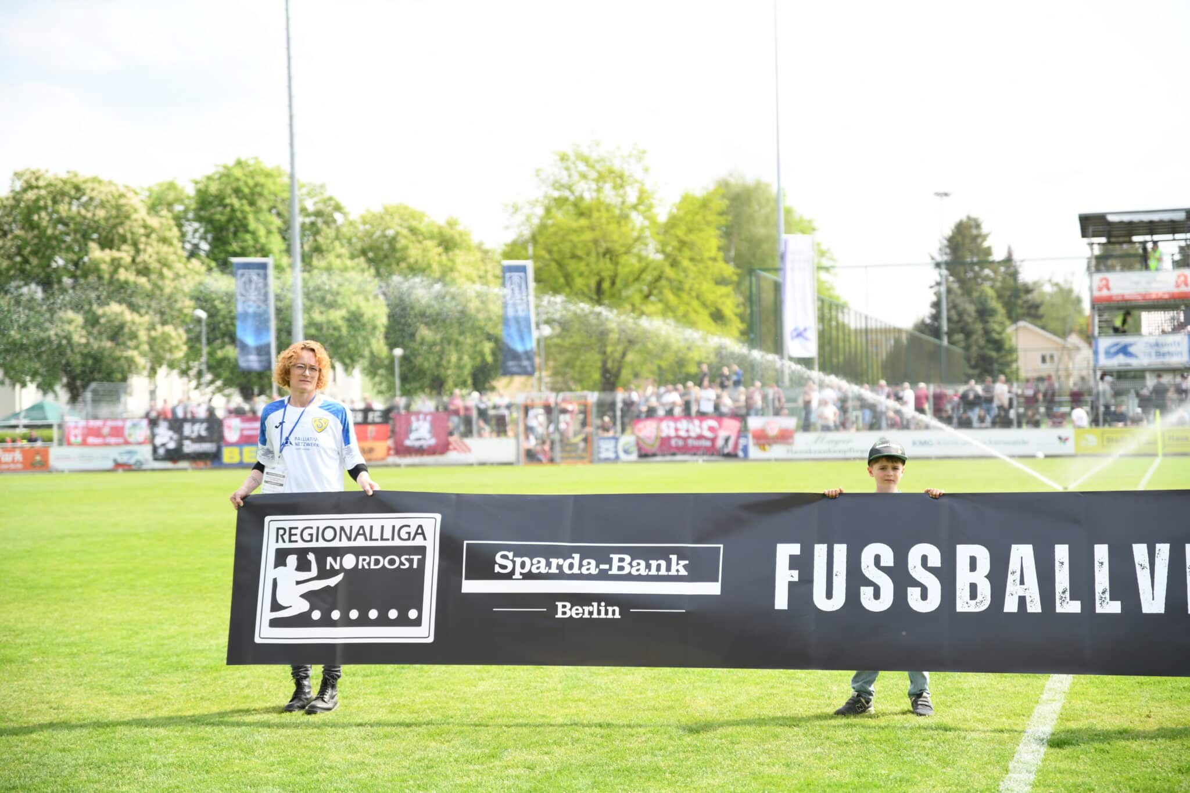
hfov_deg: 28.8
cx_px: 595
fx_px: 2314
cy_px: 396
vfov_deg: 19.5
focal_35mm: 70
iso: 280
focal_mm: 70
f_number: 2.8
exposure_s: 1/1600
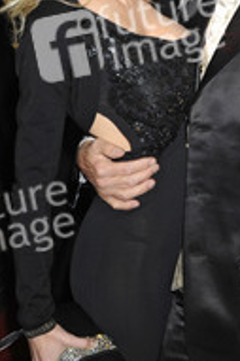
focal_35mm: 88
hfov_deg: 15.4
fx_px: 882
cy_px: 132
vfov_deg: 23.1
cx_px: 183
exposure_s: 1/30
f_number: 5.6
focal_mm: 42
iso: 1250
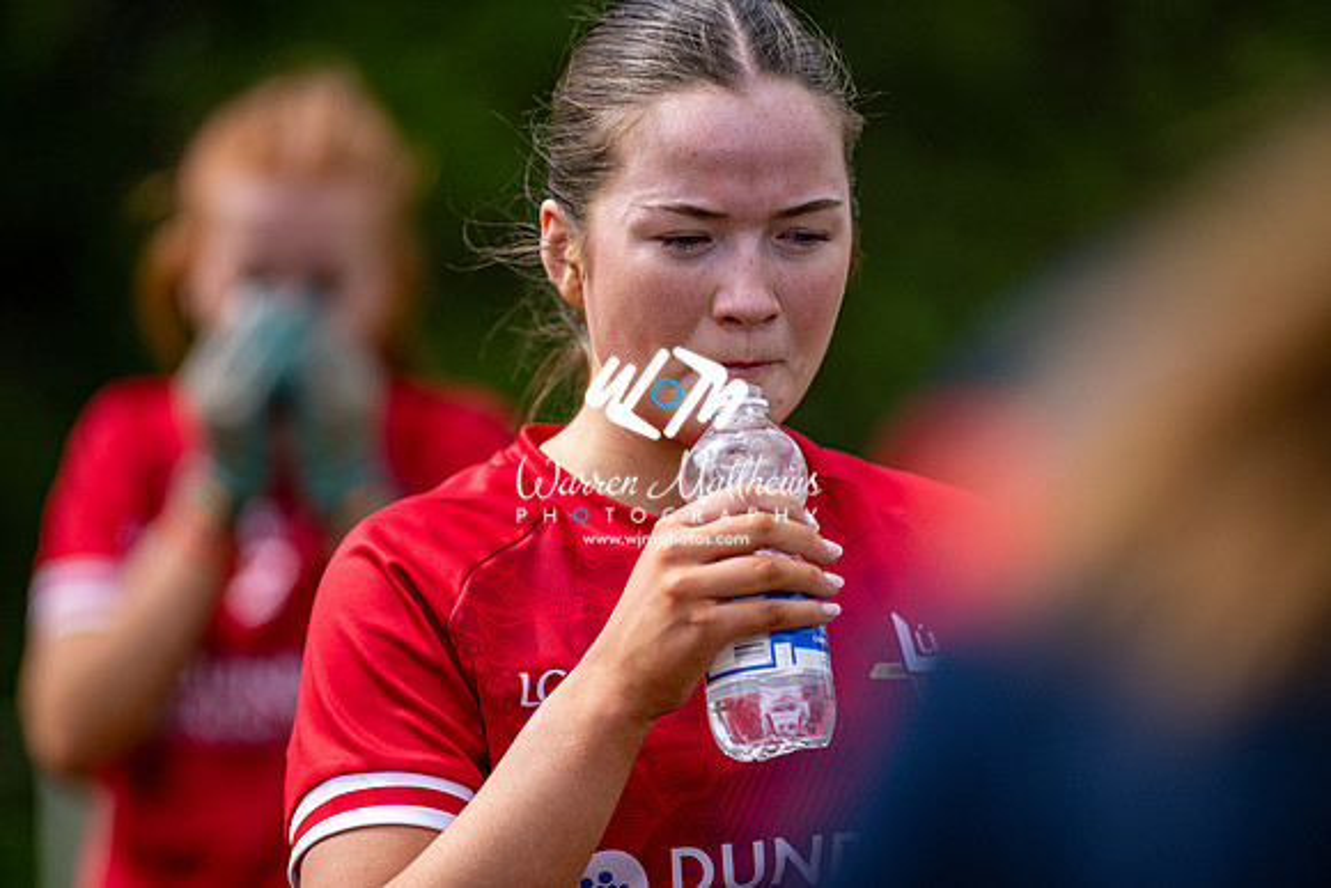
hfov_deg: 6.9
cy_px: 444
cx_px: 666
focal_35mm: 300
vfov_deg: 4.6
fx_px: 11094
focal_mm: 300
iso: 400
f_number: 2.8
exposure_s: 1/5000
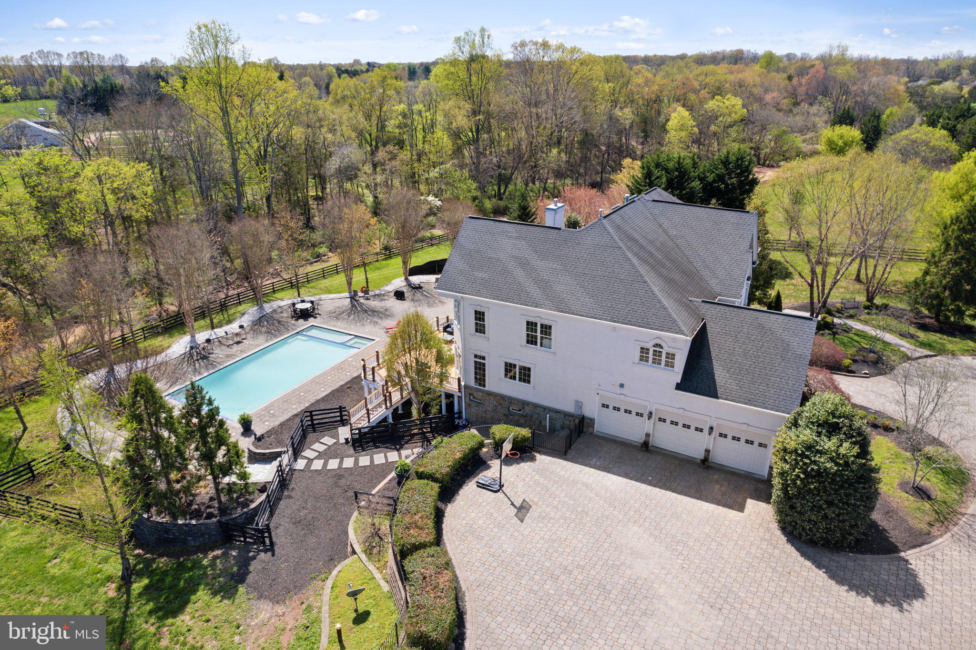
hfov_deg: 78.6
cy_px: 325
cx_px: 488
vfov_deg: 57.2
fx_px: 596
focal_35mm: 22
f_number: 2.8
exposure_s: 1/1250
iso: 110
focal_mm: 8.38
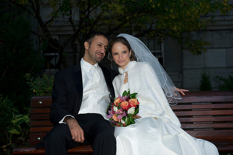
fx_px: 401
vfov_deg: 21.9
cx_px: 116
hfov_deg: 32.4
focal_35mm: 62
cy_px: 78
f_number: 5
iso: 200
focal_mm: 62
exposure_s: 1/60
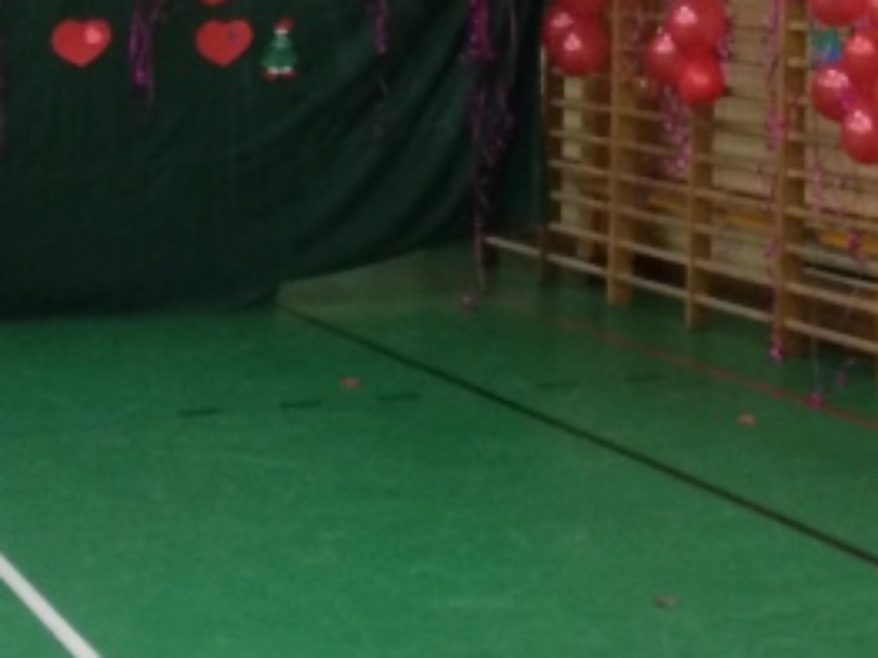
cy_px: -431
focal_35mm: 113
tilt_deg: +8.5
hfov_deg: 16.9
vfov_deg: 12.3
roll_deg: -1.8
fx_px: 2865
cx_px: 961
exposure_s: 1/30
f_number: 2.2
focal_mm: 4.15
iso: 125
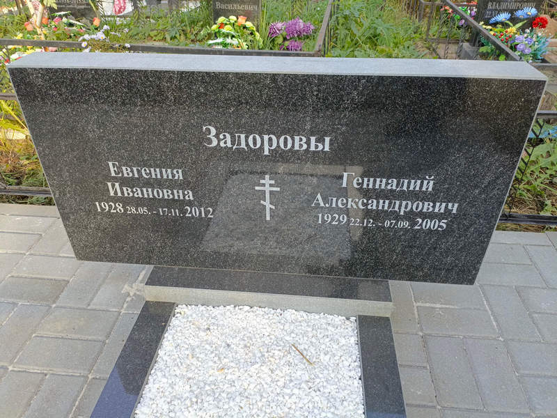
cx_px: 278
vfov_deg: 54.9
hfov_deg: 69.4
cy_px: 209
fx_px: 402
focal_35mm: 25
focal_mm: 4.76
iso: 112
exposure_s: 1/129
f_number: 1.69
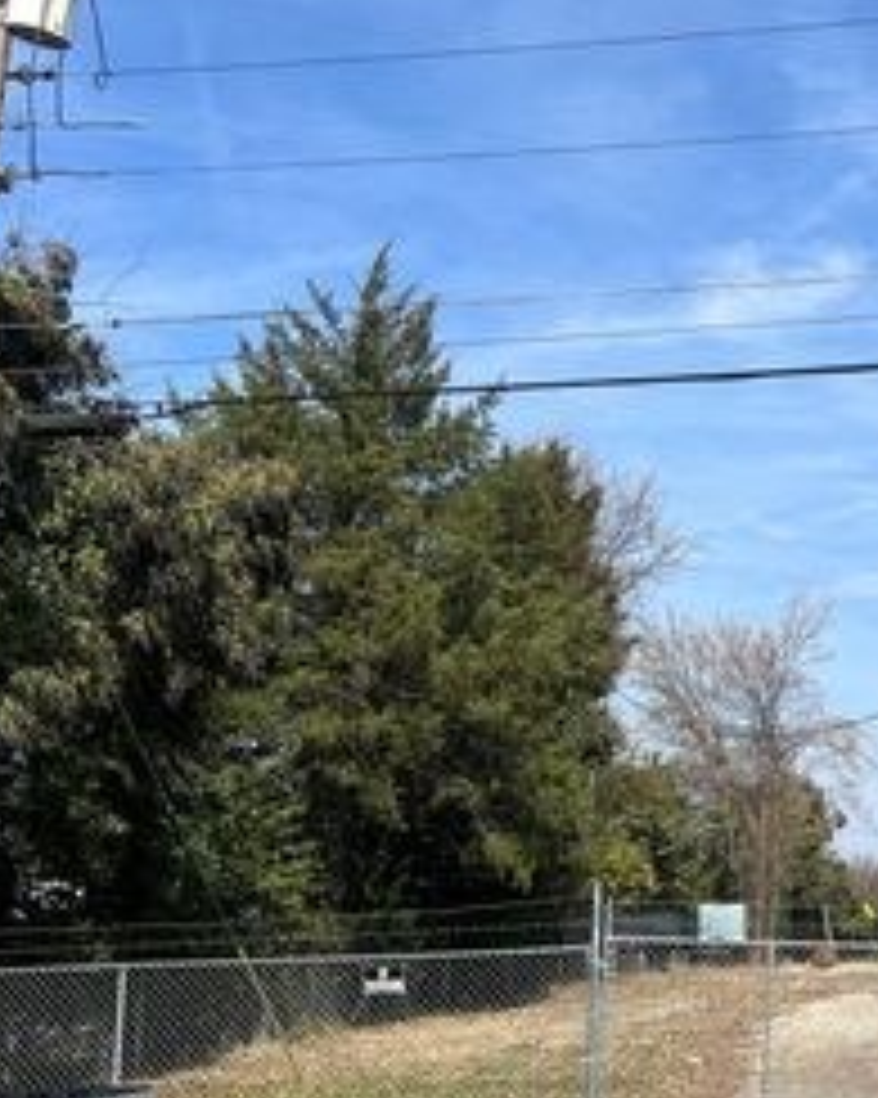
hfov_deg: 27.6
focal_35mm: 52
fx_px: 1690
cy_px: 722
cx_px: 851
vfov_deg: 35.7
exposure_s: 1/3831
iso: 50
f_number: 1.5
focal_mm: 5.7
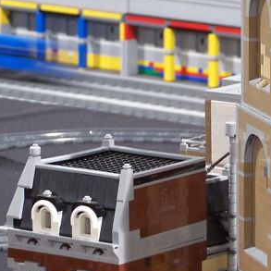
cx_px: 337
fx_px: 3197
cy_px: 55
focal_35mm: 361
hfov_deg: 4.8
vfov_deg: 4.9
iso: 80
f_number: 3.2
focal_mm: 19.4
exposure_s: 1/3
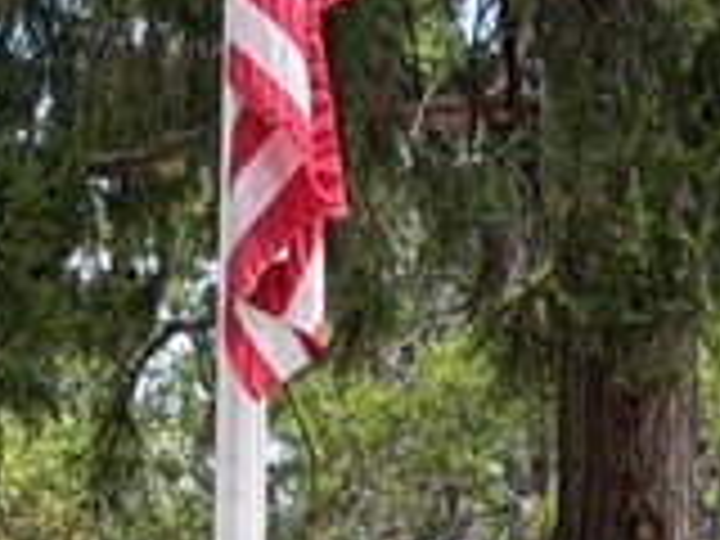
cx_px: 832
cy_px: 958
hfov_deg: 6.4
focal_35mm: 308
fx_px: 6406
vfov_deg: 4.8
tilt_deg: +10.3
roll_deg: +1.1
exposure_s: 1/917
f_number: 1.78
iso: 64
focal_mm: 6.76
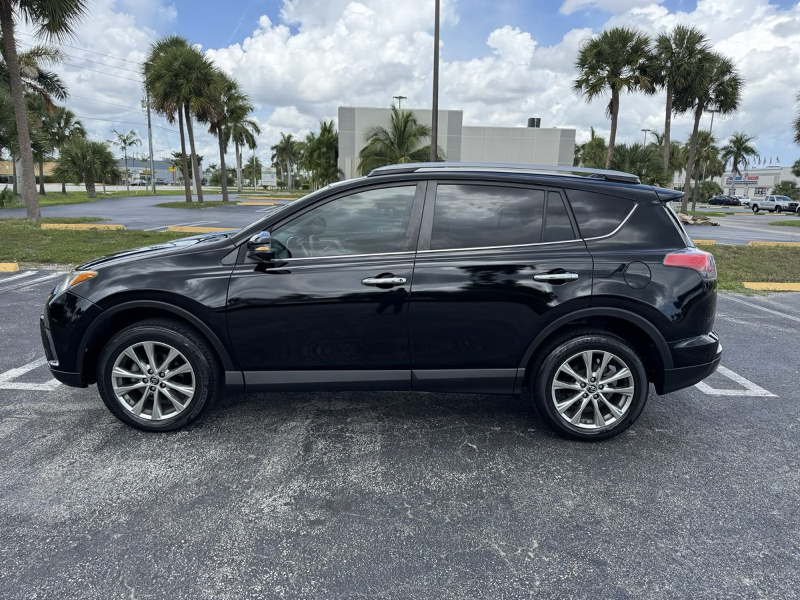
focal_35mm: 24
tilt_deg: -11.7
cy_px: 300
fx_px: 555
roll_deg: -1.9
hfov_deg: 71.6
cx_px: 400
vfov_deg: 56.8
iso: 80
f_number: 1.78
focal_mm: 6.76
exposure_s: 1/1366
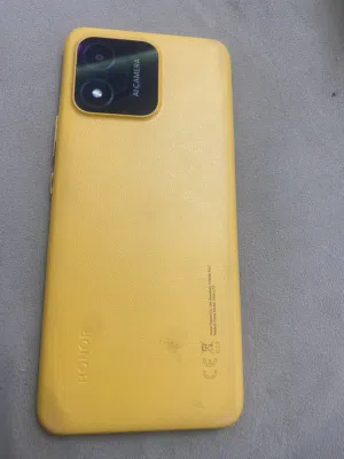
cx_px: 172
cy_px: 230
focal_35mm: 26
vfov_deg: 67.3
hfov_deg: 53.1
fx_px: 345
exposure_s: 1/74
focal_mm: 4.25
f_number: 1.8
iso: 125
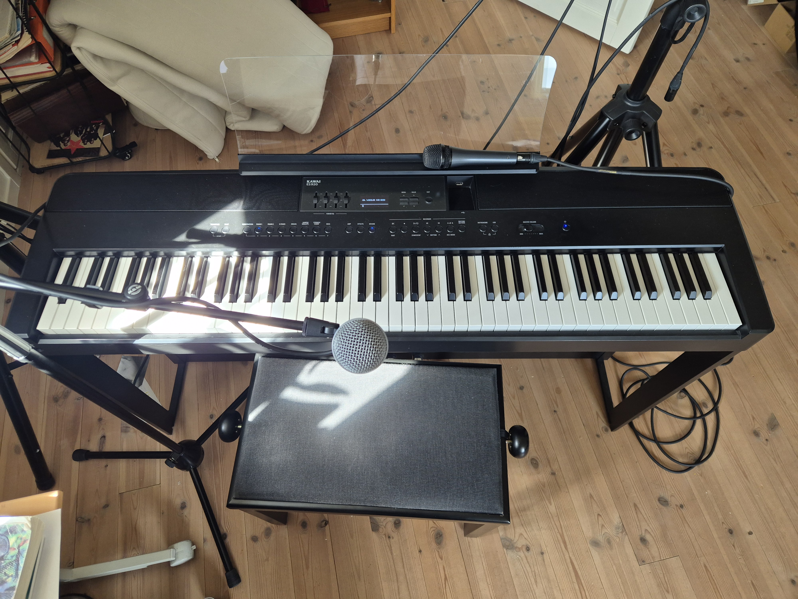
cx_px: 399
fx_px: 530
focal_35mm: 23
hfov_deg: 73.9
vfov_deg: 58.9
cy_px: 300
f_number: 1.8
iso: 160
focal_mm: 5.4
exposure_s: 1/100
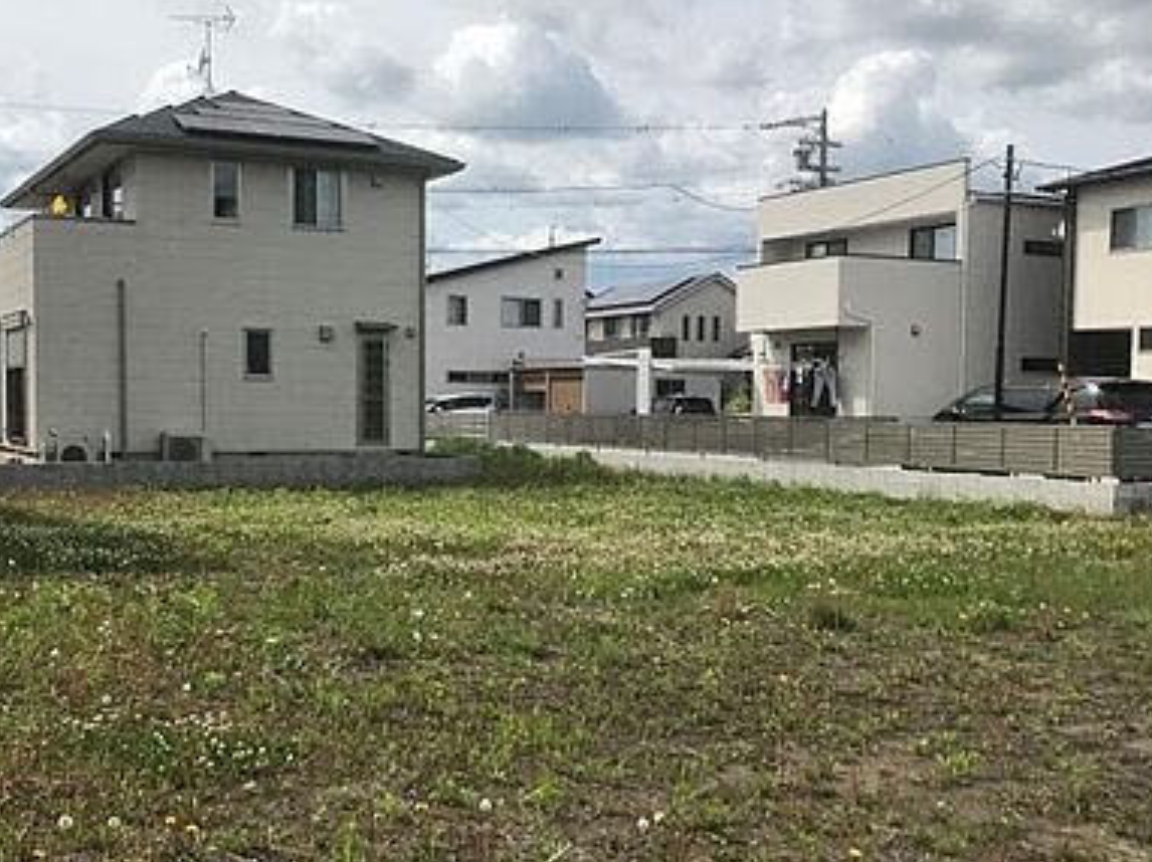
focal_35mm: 44
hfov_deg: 42.8
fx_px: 1463
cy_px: 527
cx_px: 461
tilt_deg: -2.9
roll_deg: -0.9
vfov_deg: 32.7
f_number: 1.8
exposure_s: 1/3096
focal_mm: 3.99
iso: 20
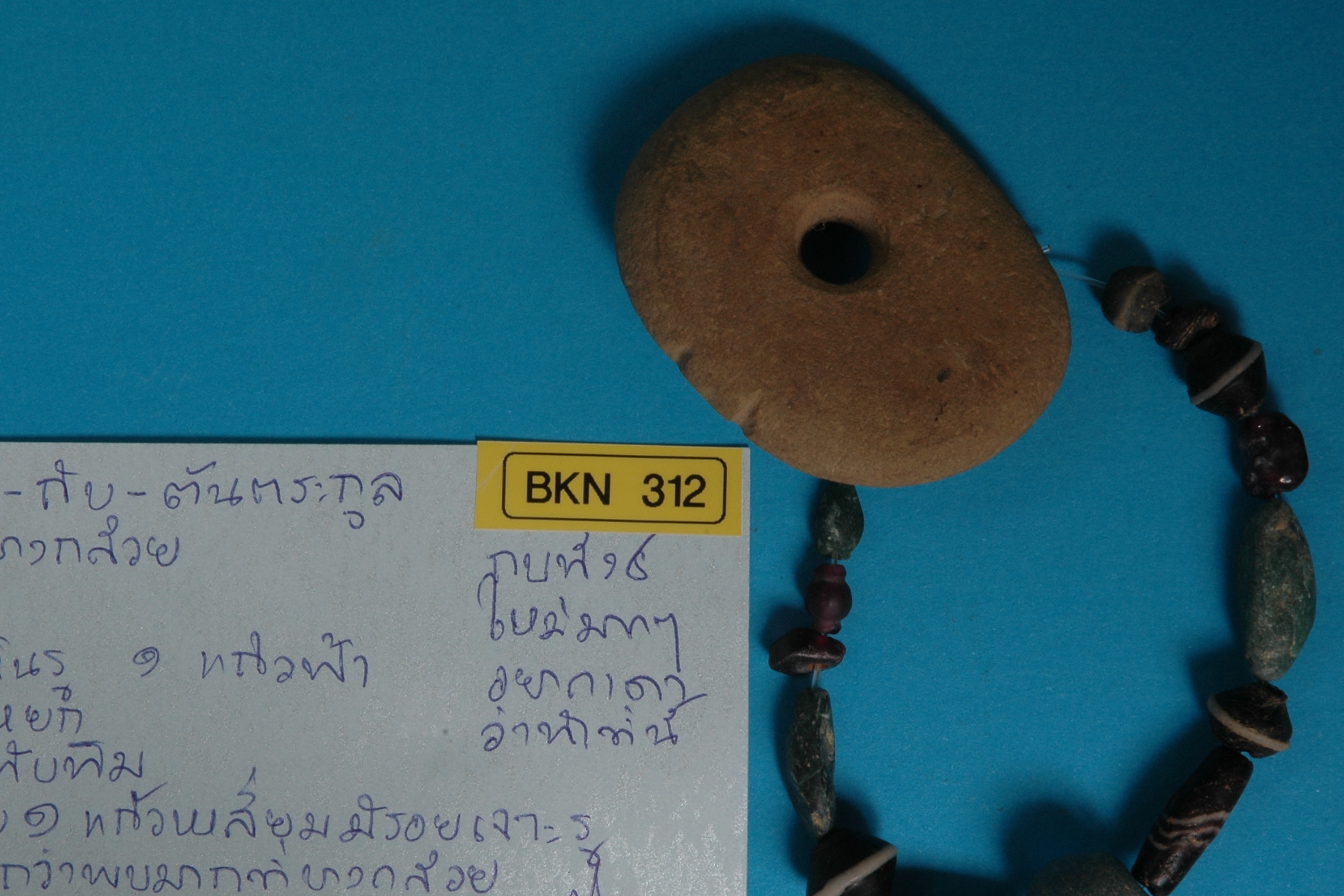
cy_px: 529
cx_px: 528
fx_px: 4965
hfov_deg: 15.4
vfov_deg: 10.3
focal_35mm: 133
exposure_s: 1/10
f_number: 29
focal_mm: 70
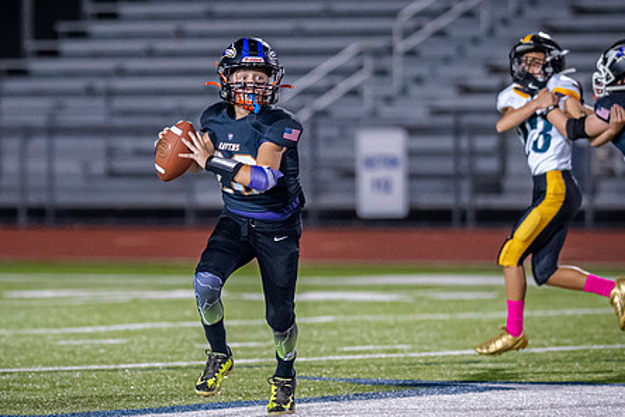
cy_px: 251
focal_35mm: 428
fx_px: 7430
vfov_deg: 3.2
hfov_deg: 4.8
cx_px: 233
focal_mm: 135
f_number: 1.8
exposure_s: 1/1250
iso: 2000
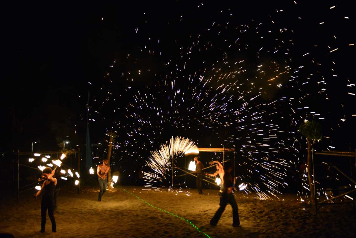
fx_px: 376
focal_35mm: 38
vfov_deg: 35.1
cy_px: 119
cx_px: 178
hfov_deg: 50.7
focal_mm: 38
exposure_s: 1/40
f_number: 2.8
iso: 2500
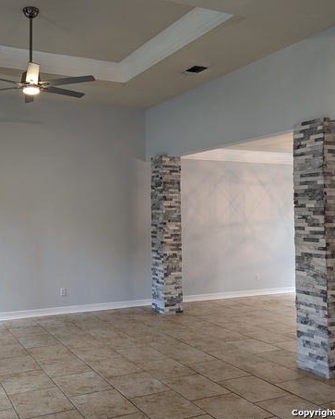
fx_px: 409
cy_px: 206
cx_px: 69
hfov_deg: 42.7
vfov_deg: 54.2
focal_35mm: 33
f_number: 1.85
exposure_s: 1/24
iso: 44
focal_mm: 6.81
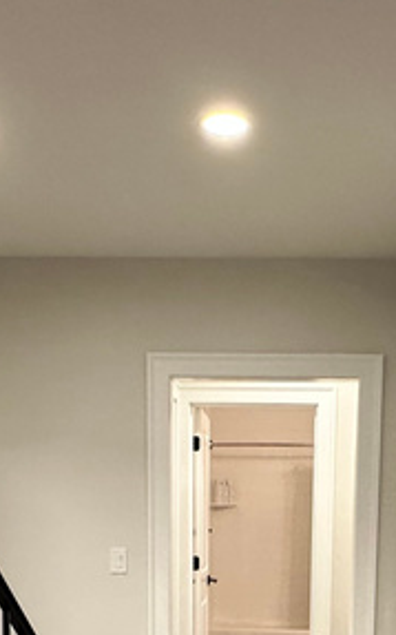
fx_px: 917
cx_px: 254
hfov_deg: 24.3
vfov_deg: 34.3
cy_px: 657
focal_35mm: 53
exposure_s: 1/60
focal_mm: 2.22
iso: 250
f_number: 2.2
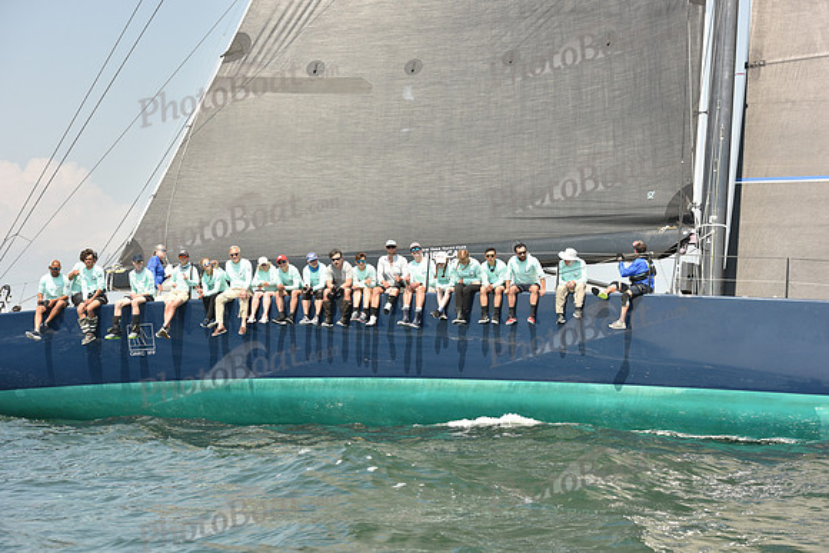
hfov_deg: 23.9
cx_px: 414
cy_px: 276
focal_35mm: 85
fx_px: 1958
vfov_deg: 16.1
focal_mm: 85
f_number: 7.1
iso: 250
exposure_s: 1/800
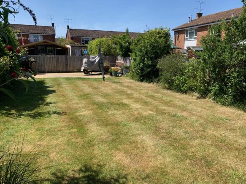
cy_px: 92
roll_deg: -1.7
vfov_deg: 53.0
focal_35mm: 26
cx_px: 123
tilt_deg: -8.7
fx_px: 185
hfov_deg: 67.3
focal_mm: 4.25
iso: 25
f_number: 1.8
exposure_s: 1/1634
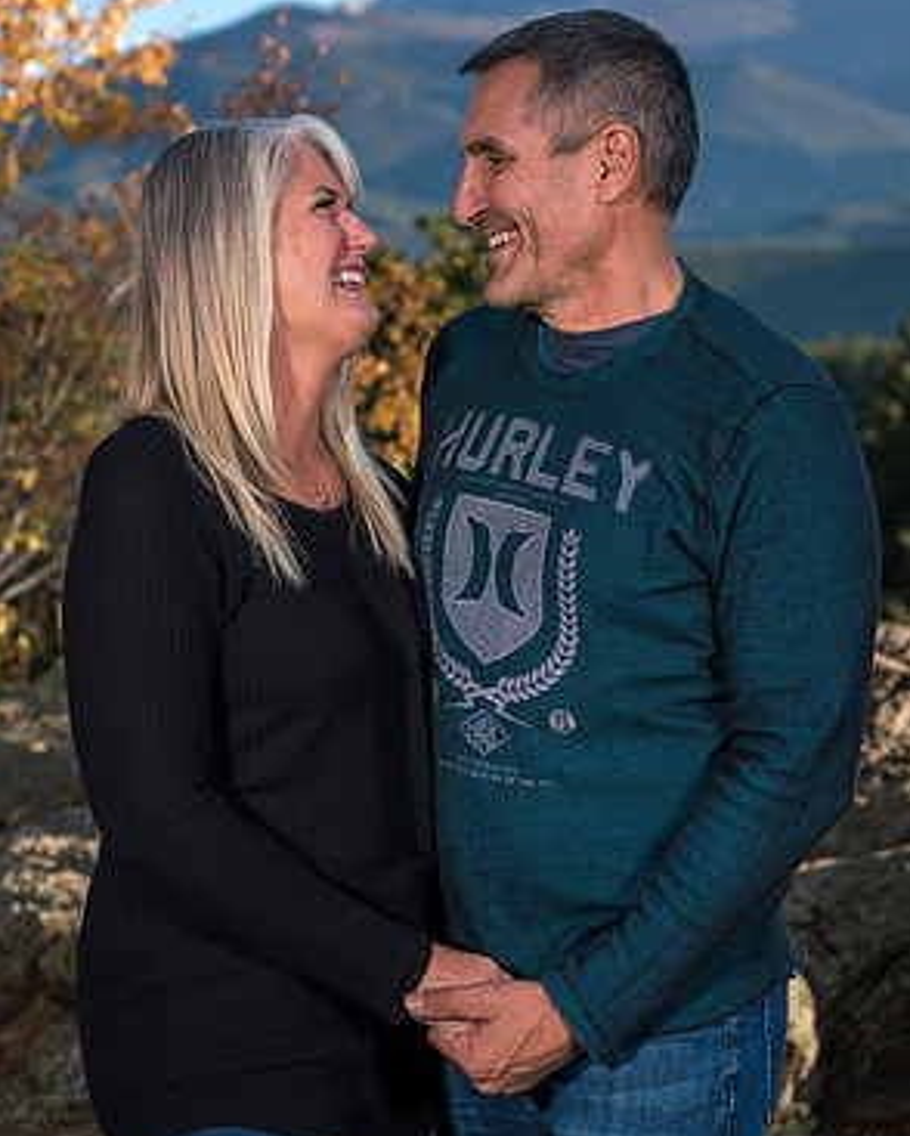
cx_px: 458
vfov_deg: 27.5
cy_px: 532
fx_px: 2321
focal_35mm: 69
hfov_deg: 22.2
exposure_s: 1/400
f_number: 4
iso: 100
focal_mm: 60
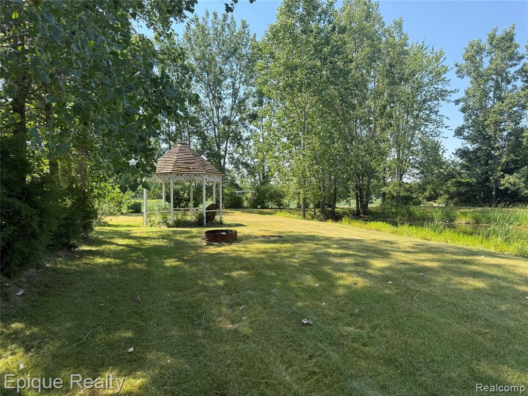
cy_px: 198
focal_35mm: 24
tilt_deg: -3.0
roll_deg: -0.4
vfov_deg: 56.8
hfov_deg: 71.6
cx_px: 264
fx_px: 366
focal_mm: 6.76
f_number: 1.78
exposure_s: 1/1493
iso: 100
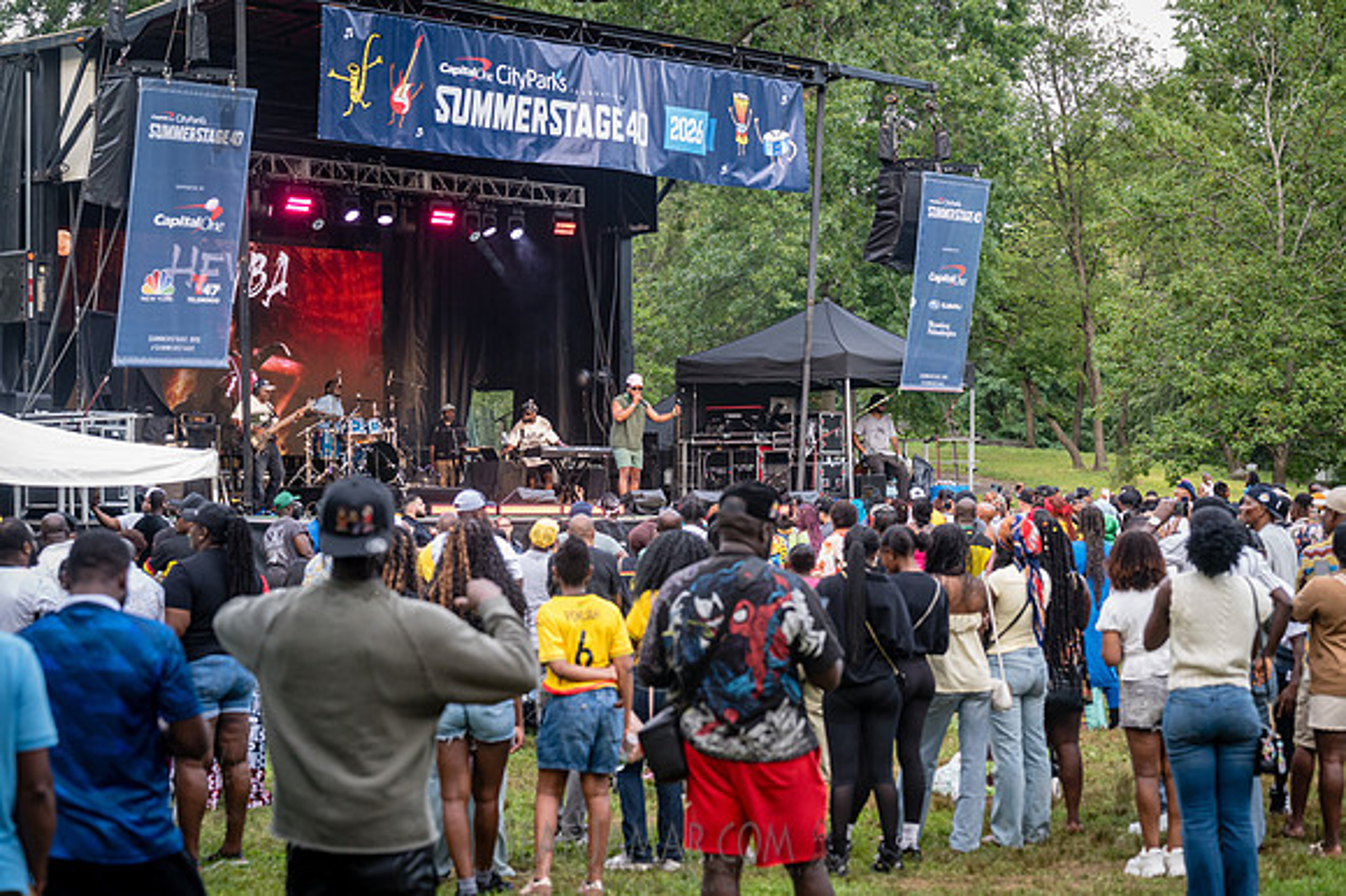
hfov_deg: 27.6
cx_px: 673
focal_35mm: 73
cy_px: 448
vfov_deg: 18.6
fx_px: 2739
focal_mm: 73
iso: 1600
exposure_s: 1/500
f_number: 4
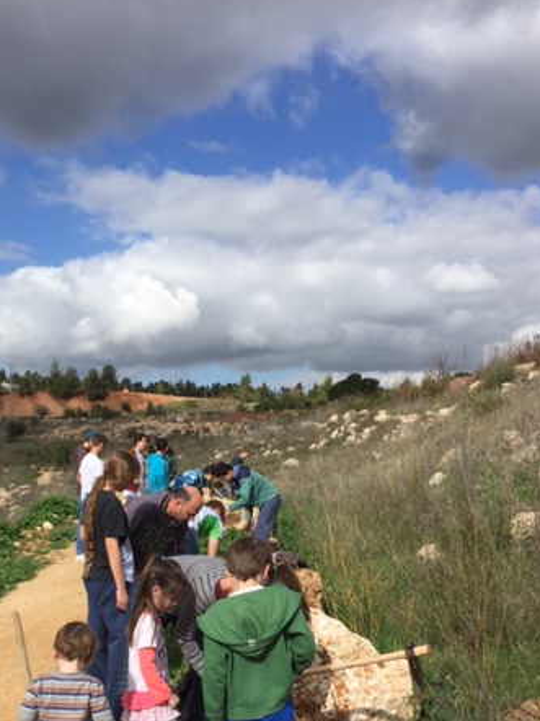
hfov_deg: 34.2
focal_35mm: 42
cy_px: 514
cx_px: 207
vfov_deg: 43.8
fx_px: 874
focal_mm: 4.15
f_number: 2.2
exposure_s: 1/2825
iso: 32
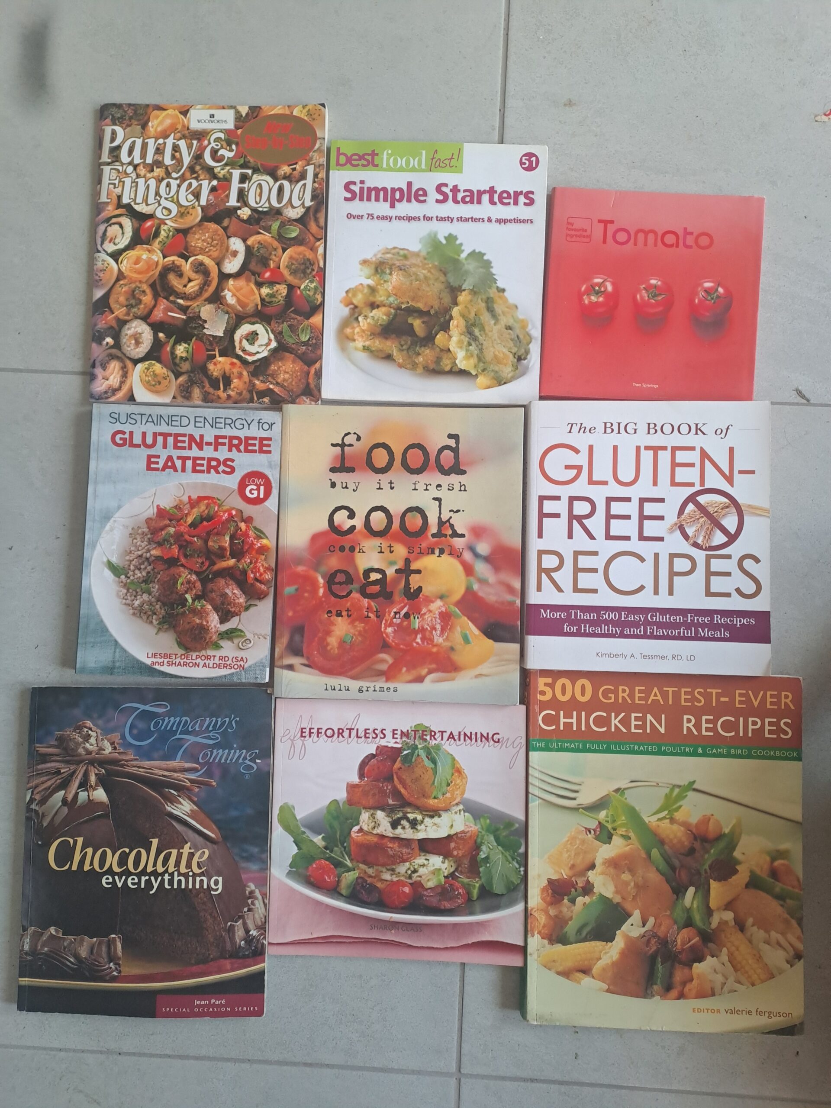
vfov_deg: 69.4
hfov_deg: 54.9
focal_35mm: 25
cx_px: 416
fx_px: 800
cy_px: 554
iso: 160
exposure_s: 1/50
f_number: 1.8
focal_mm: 4.65
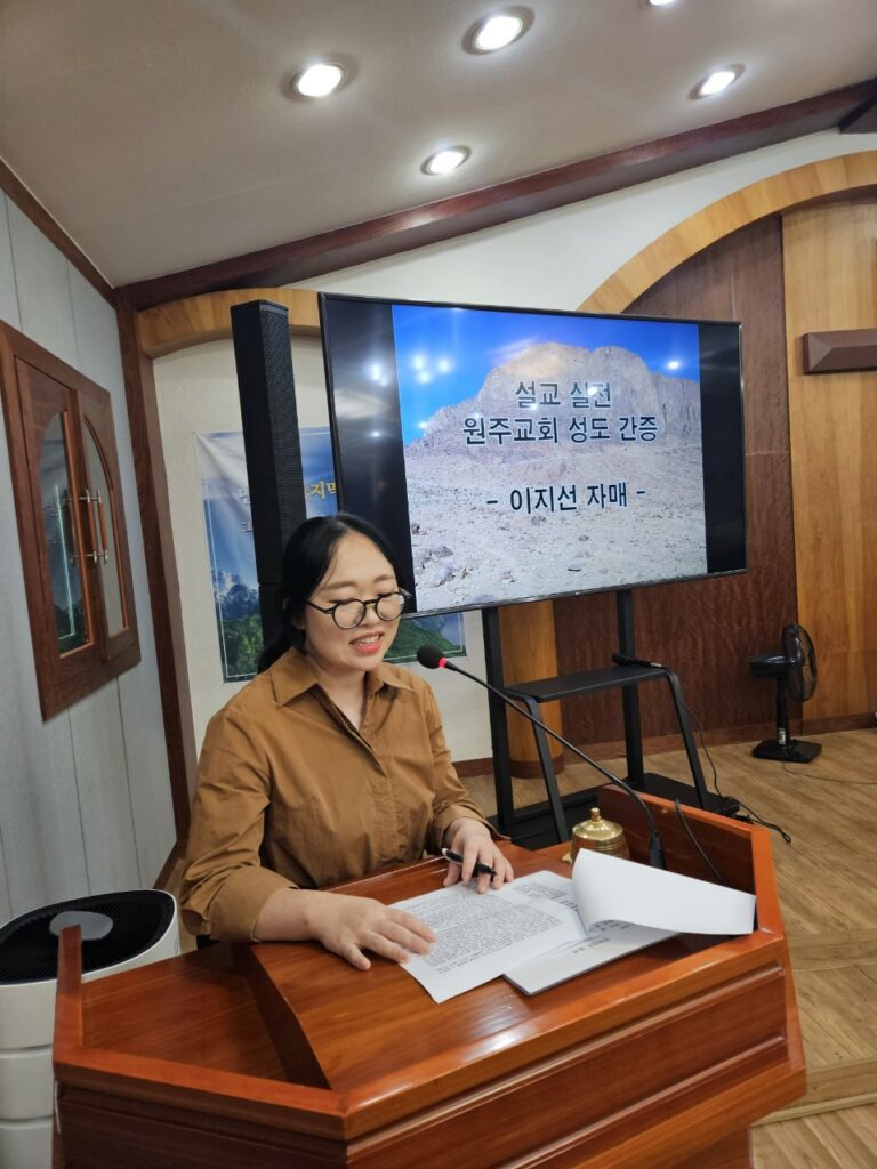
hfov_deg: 58.9
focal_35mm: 23
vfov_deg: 73.9
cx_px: 438
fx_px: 777
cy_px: 584
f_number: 1.8
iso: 250
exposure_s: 1/120
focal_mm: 5.4
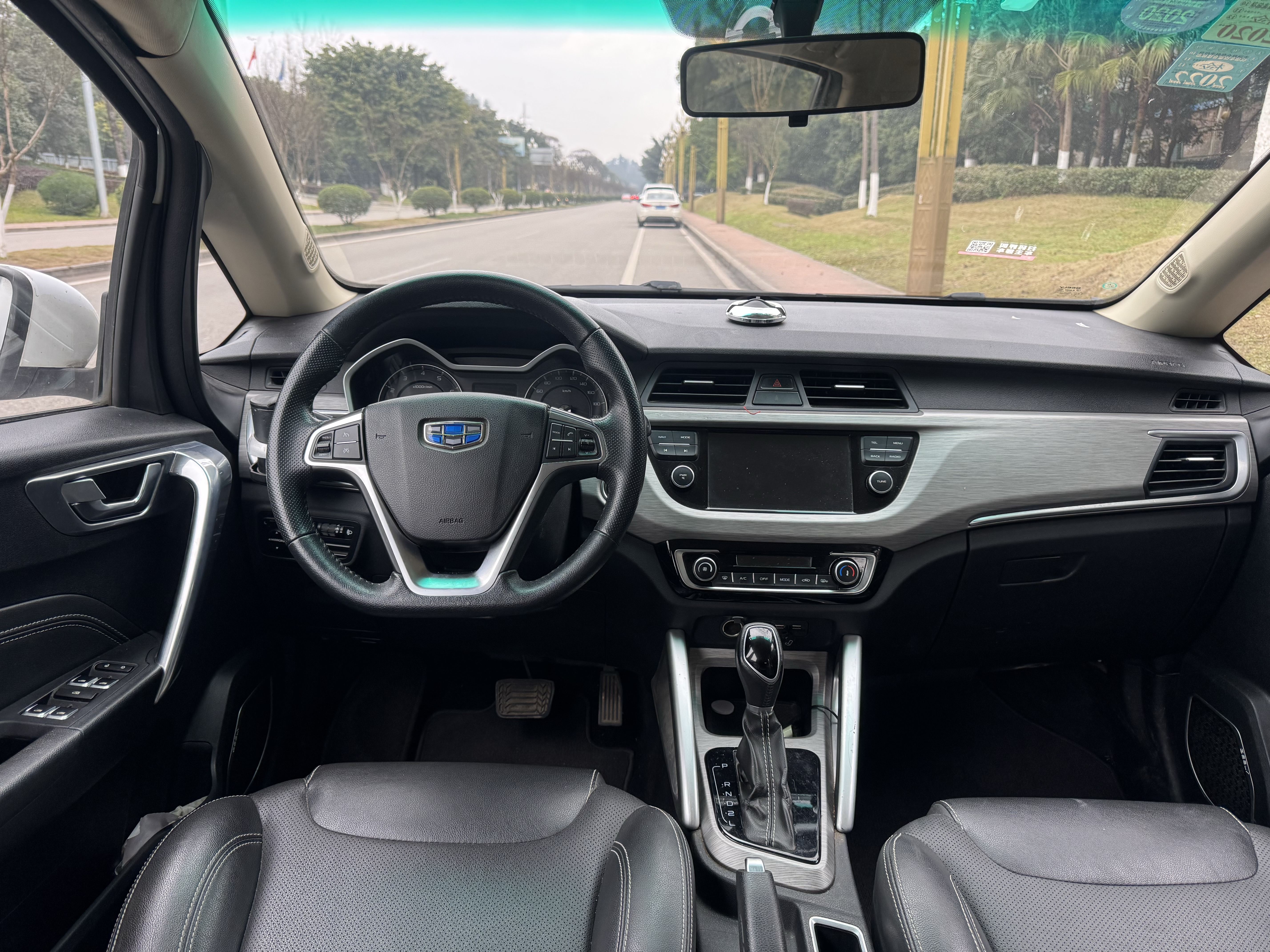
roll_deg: -0.5
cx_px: 635
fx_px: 881
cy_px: 476
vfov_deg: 56.8
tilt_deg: -16.2
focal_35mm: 24
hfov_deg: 71.6
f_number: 1.78
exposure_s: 1/121
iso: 160
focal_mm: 6.76
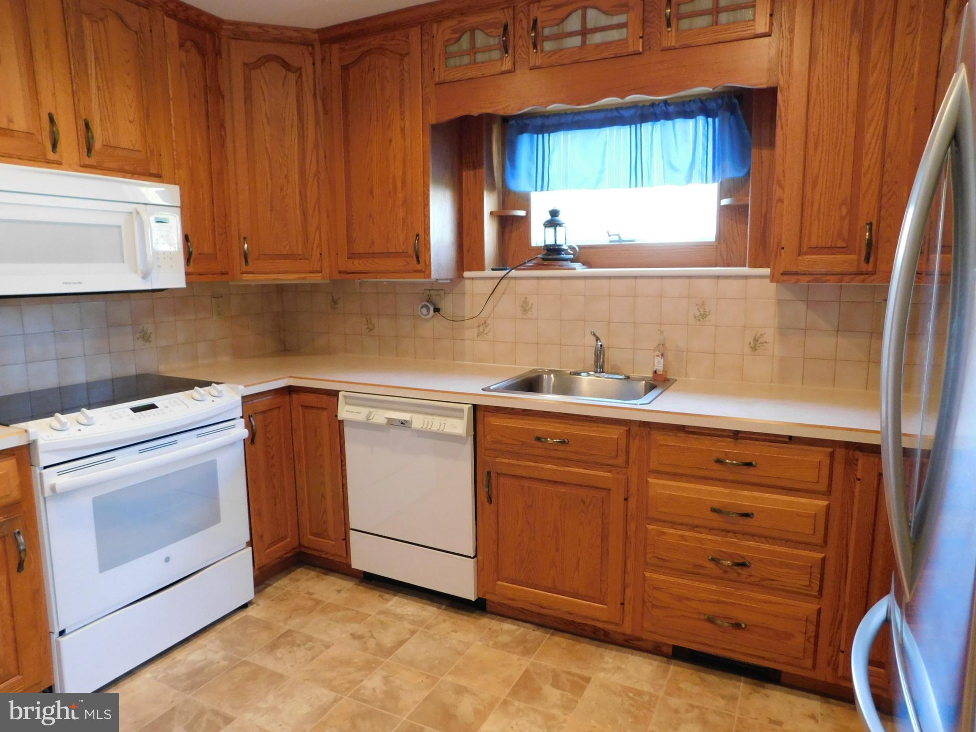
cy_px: 366
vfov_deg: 58.9
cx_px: 488
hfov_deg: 73.9
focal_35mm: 23
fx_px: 648
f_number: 3
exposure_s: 1/30
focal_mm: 4
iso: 360
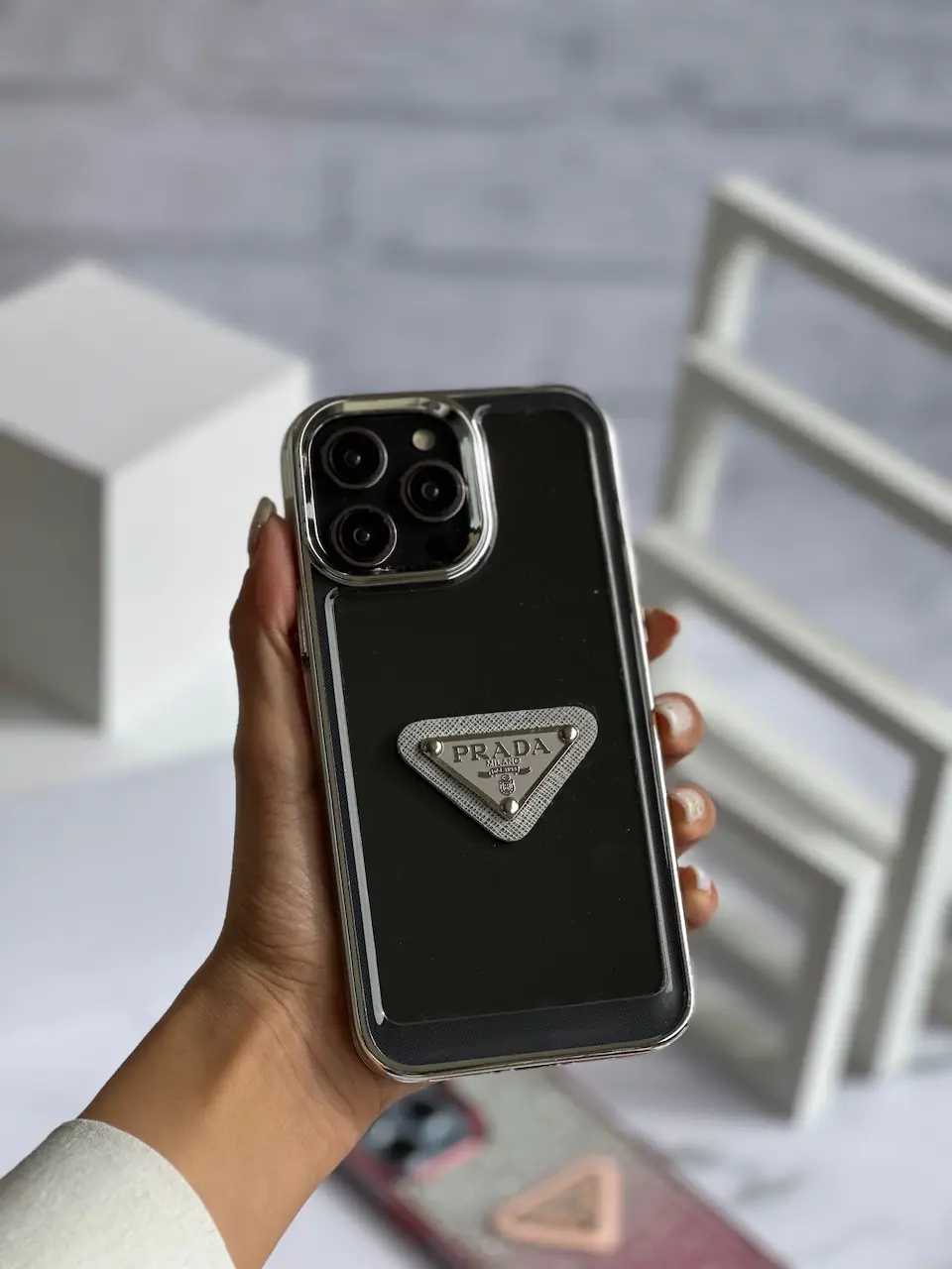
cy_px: 634
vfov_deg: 25.3
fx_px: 2824
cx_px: 476
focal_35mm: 77
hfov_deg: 19.1
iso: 25
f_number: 2.8
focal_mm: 9
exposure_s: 1/309
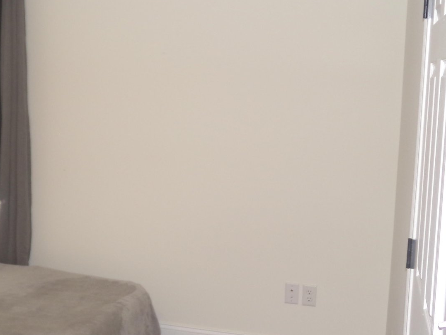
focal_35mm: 55
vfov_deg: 26.5
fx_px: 709
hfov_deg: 34.4
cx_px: 128
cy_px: 152
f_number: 4
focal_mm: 6.6
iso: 250
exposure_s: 1/34
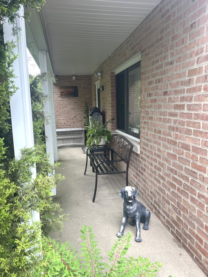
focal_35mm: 26
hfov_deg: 53.1
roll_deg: +1.4
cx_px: 104
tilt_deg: -9.7
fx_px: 208
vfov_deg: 67.3
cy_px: 138
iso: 50
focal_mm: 5.7
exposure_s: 1/121
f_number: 1.5
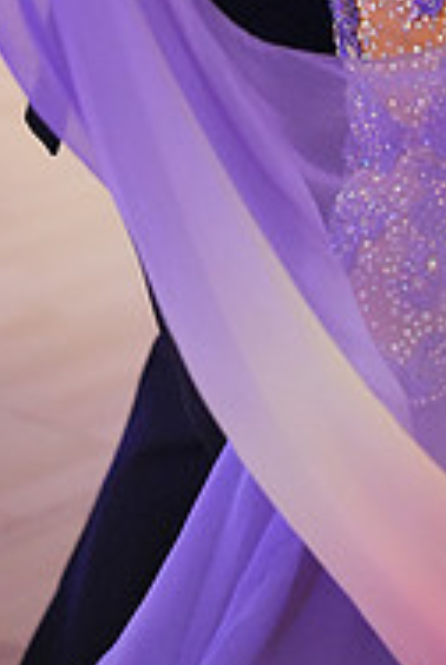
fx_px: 2851
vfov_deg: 12.7
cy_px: -301
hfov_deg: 8.8
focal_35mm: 154
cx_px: 526
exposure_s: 1/500
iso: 5000
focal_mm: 50
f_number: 2
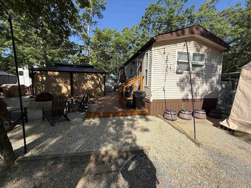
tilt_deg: -4.4
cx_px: 126
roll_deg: -0.5
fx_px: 102
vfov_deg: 85.7
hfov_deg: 102.1
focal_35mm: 14
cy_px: 94
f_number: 2.2
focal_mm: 2.22
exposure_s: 1/1534
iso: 50
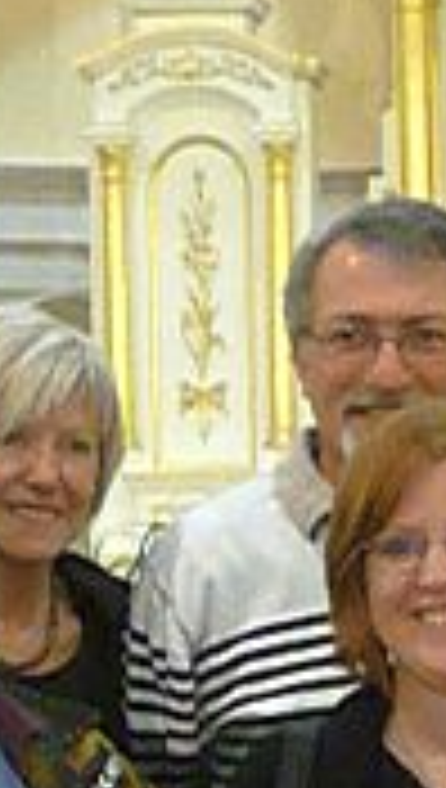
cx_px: 725
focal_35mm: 189
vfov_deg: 11.1
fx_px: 3956
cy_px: 968
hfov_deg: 6.4
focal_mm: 6.3
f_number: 3.8
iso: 800
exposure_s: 1/10
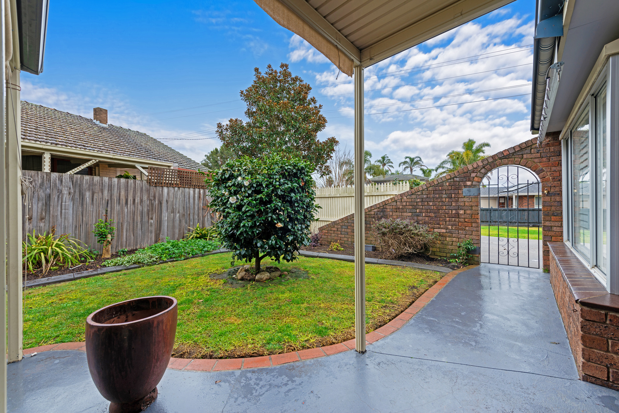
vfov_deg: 81.3
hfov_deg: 104.2
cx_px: 310
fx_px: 241
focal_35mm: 14
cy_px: 206
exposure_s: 1/30
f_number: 8
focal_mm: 14
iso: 125
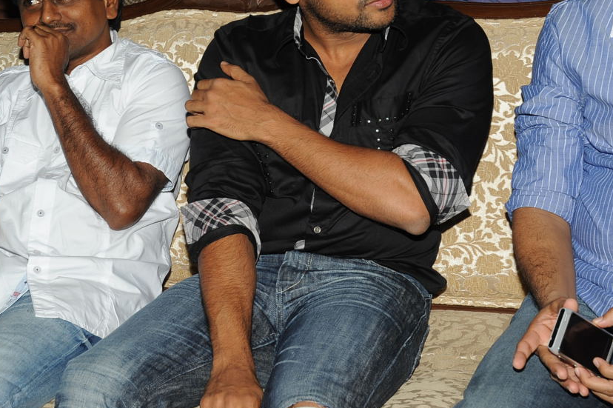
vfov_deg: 15.7
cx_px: 240
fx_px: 1480
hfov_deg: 23.3
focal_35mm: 87
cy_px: 138
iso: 200
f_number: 8
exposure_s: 1/125
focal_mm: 45
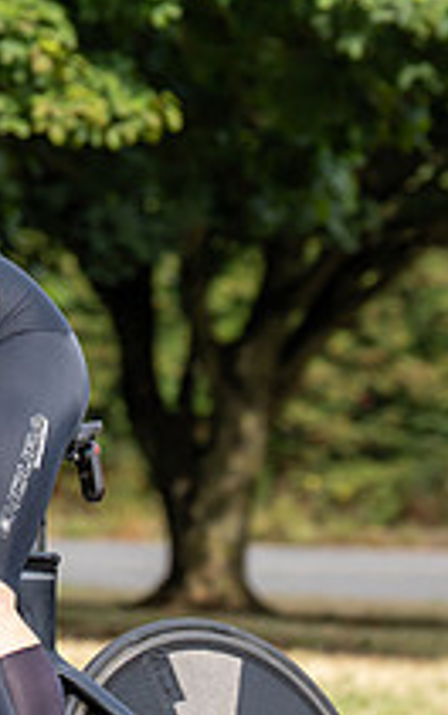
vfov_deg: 5.1
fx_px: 8082
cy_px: 446
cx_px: -177
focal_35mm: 414
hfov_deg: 3.2
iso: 200
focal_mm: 108
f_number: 3.5
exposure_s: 1/1000
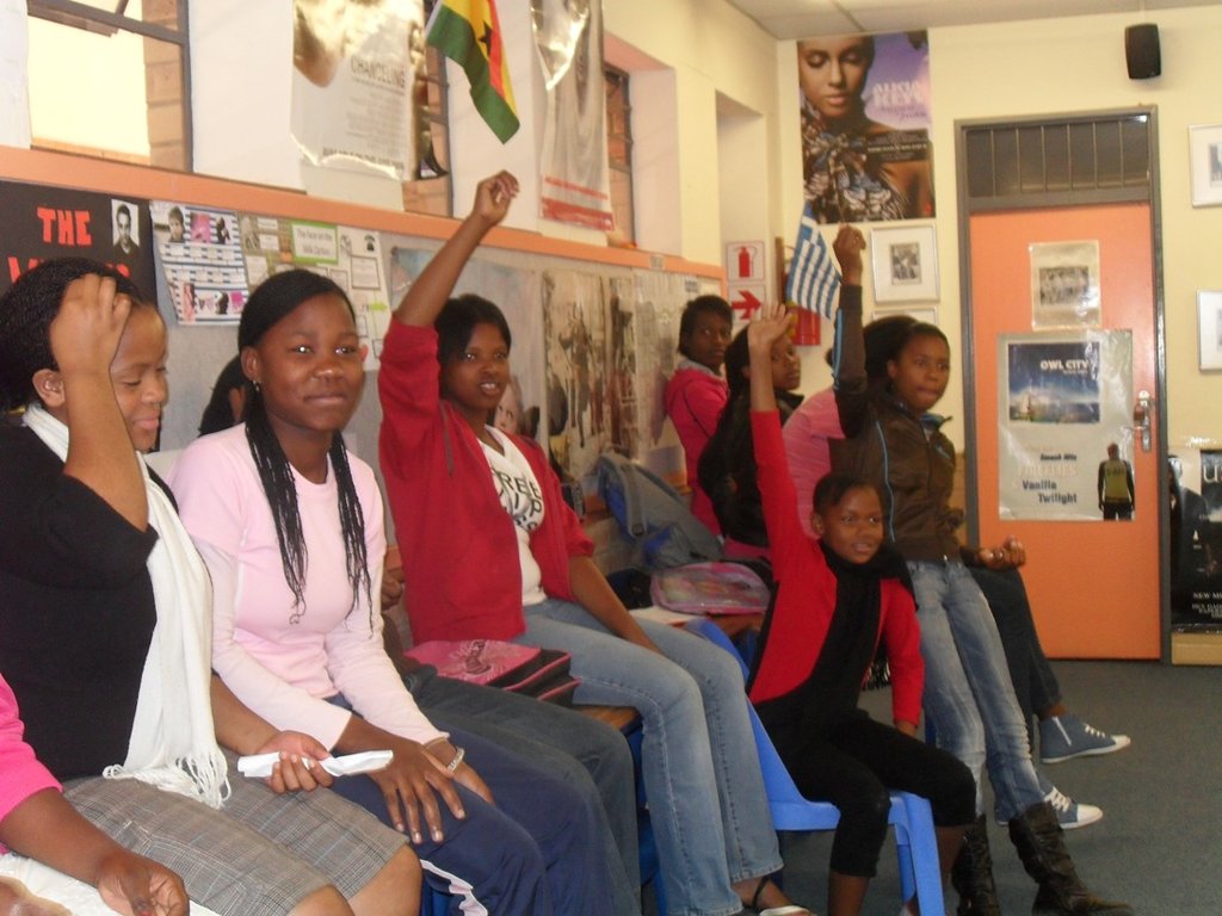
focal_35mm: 50
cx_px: 611
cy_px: 458
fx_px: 1765
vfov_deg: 29.1
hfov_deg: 38.2
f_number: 3.3
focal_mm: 8.8
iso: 240
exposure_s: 1/45
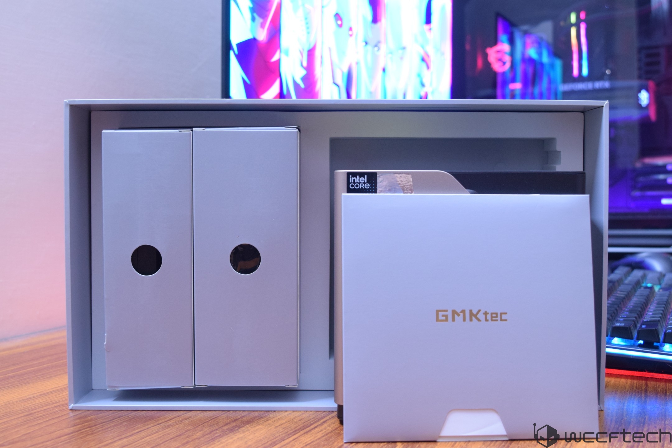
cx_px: 336
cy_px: 224
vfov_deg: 29.9
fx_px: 840
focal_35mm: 45
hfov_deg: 43.6
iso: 1600
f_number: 7.1
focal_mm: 30
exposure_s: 1/8
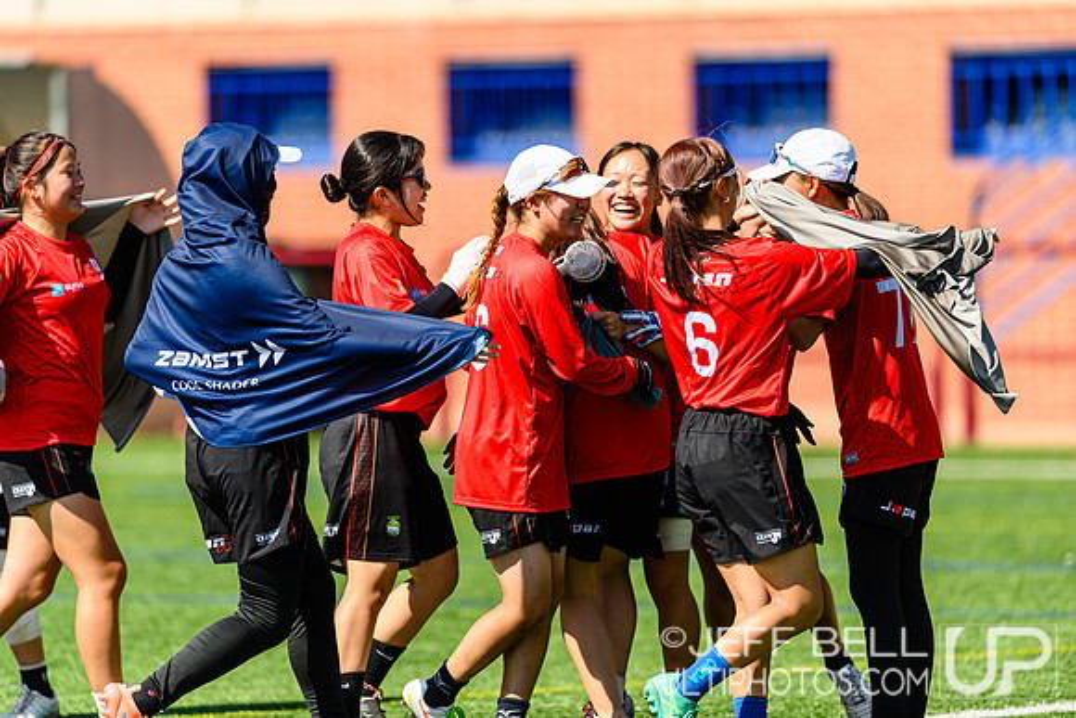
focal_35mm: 400
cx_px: 538
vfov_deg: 3.4
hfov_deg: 5.2
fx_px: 11958
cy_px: 359
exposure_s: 1/1600
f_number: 3.2
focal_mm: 400
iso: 100
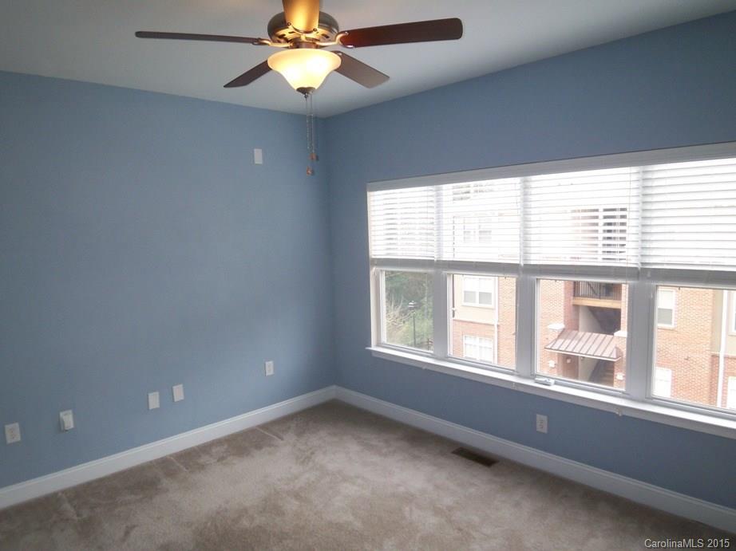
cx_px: 368
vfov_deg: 58.9
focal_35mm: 23
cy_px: 276
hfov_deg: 73.9
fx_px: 489
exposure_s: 1/30
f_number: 2.8
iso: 64
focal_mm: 3.8
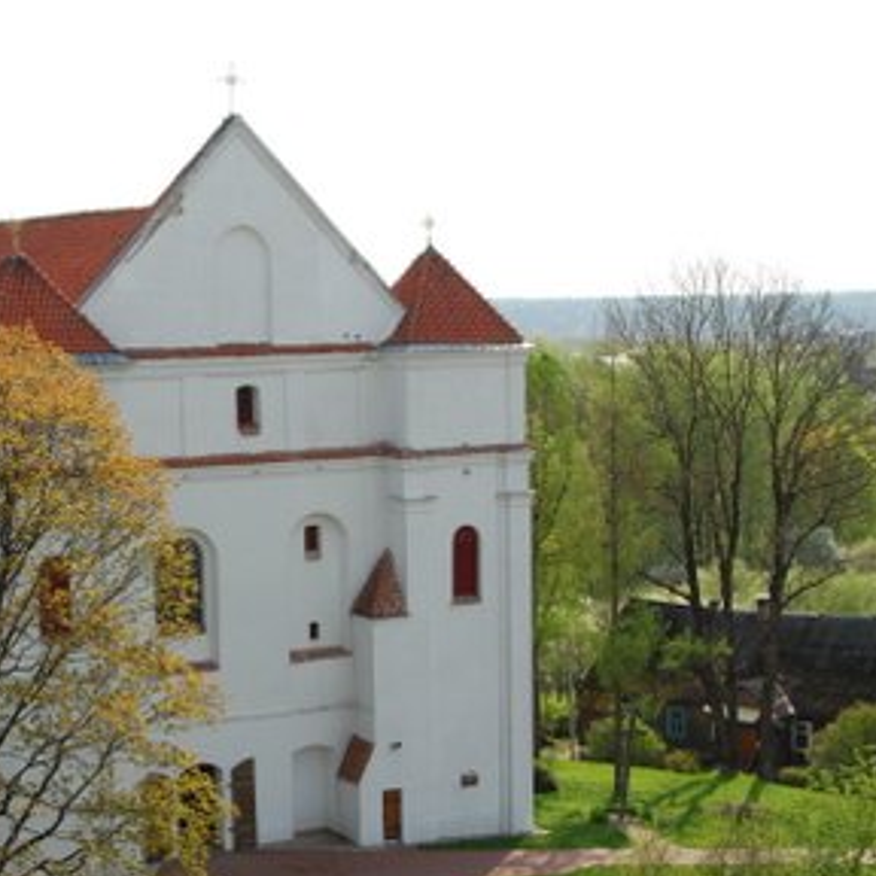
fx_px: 1947
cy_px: 453
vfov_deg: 25.4
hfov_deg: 25.2
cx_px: 304
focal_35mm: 68
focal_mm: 32
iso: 400
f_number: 10
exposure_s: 1/400
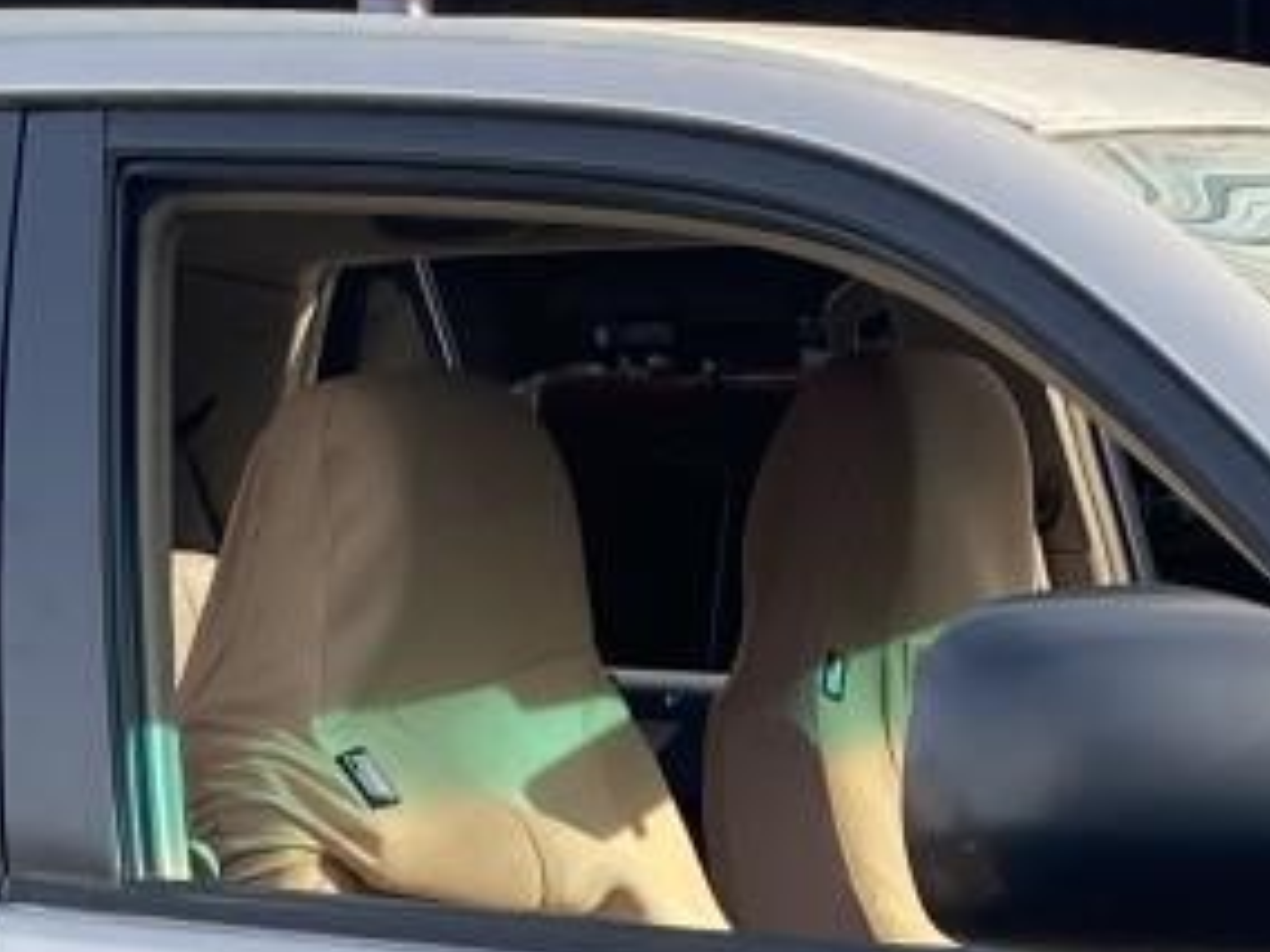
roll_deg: +2.2
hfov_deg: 16.7
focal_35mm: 117
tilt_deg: -21.3
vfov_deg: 11.1
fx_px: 4293
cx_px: 1011
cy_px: 2074
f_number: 1.8
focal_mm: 4.25
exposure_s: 1/544
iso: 32
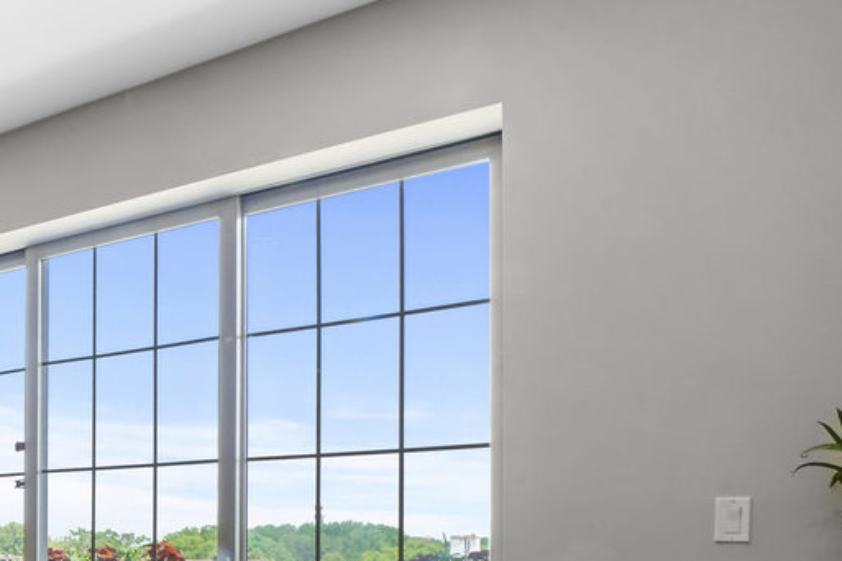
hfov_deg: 38.5
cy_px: 540
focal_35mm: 41
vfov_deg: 30.7
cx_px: -103
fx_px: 959
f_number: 16
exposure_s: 1/3
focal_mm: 13
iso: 400
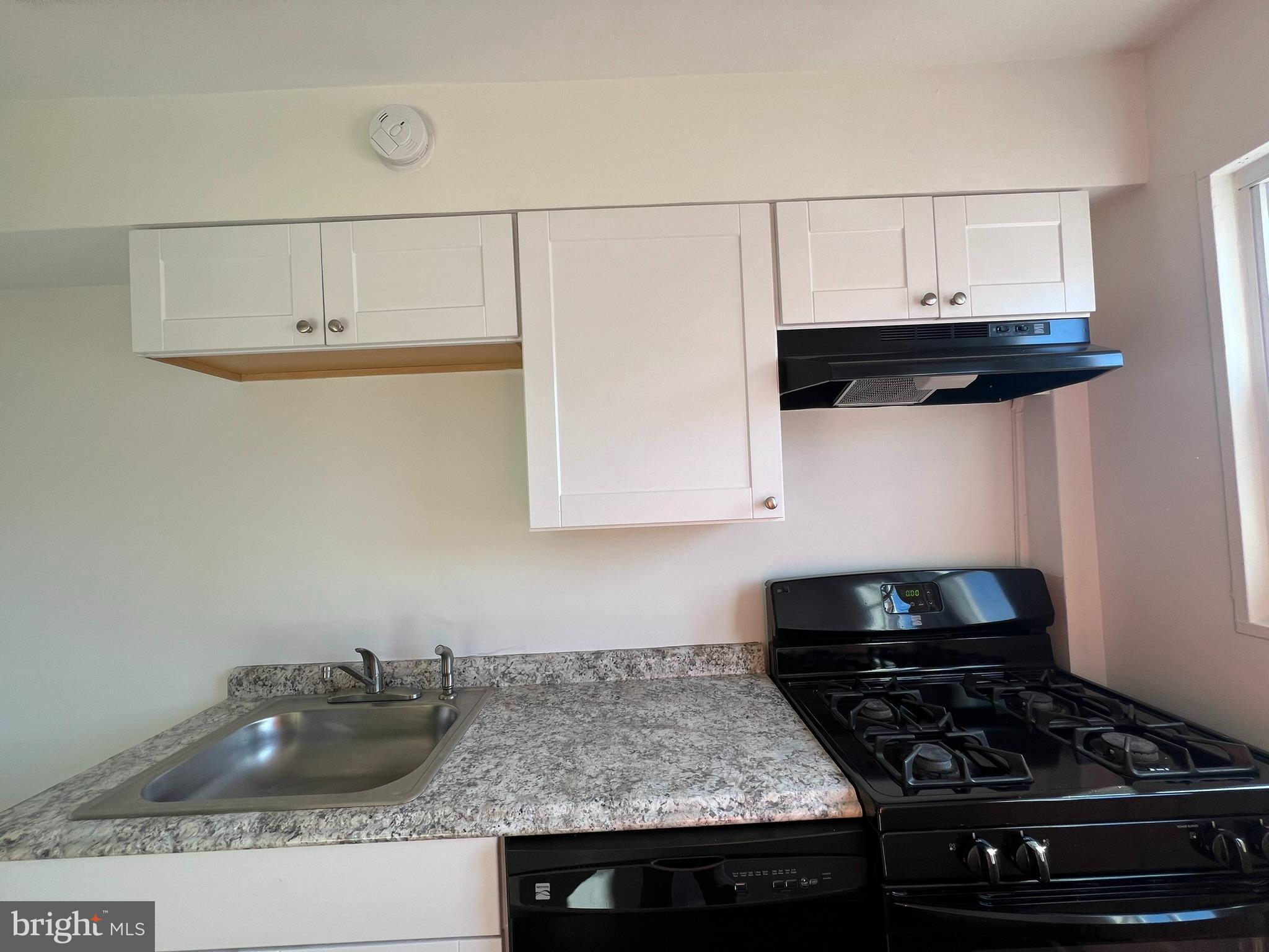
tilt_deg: +0.2
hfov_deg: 106.2
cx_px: 634
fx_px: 477
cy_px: 476
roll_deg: +2.5
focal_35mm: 13
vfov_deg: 89.9
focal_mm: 1.57
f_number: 1.8
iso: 32
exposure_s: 1/99
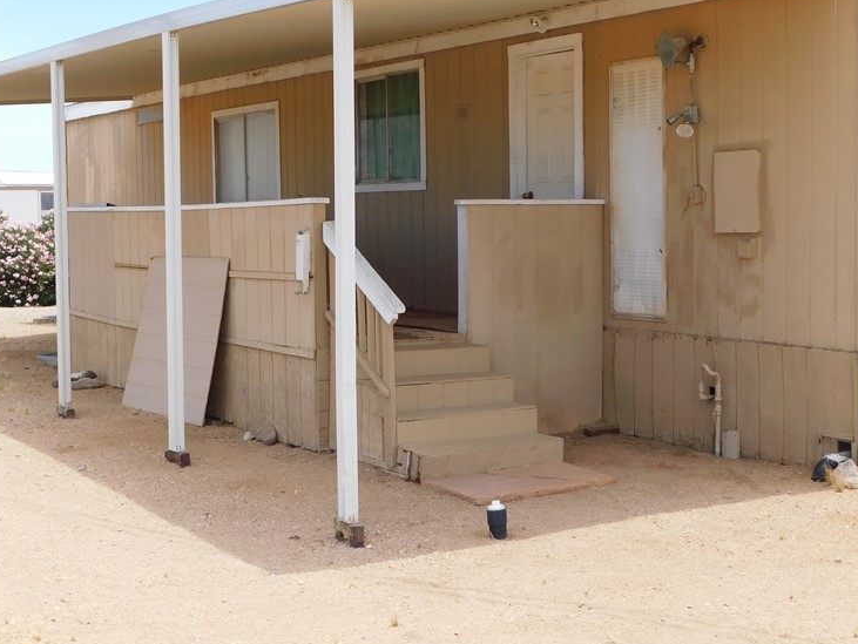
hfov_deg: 34.3
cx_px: 398
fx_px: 1389
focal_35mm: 56
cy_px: 277
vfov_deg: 26.1
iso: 125
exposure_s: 1/640
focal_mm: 7.1
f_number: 3.6
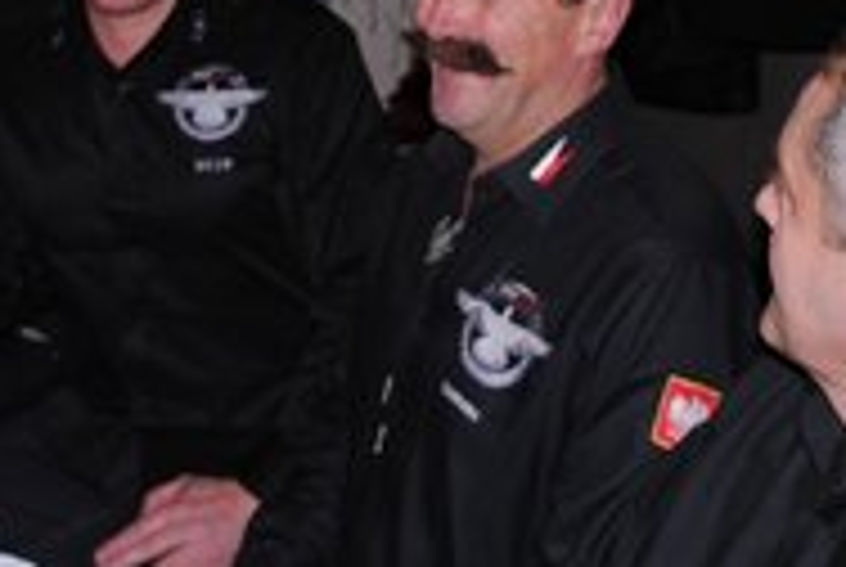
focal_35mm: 83
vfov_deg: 16.4
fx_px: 1954
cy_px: 99
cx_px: 310
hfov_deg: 24.4
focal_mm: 26
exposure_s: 1/60
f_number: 4.2
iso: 100
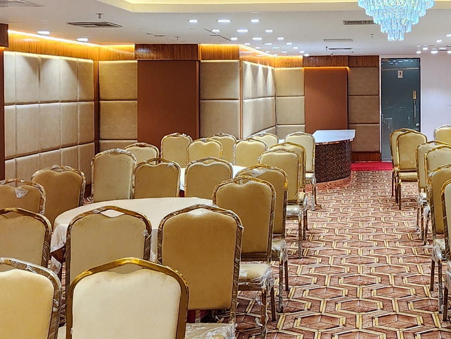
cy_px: 90
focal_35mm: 45
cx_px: 360
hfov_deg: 40.4
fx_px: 586
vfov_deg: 31.7
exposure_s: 1/50
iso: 80
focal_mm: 2.2
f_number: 2.2
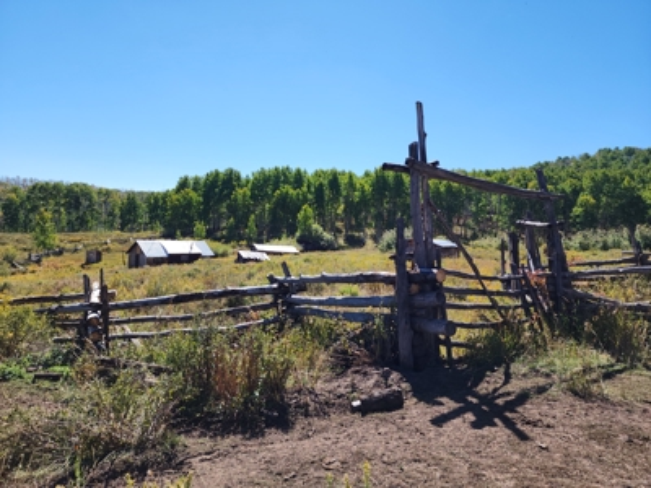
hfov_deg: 73.9
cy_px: 244
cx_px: 326
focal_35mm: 23
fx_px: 433
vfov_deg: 58.9
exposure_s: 1/907
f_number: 1.8
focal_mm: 6.4
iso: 12
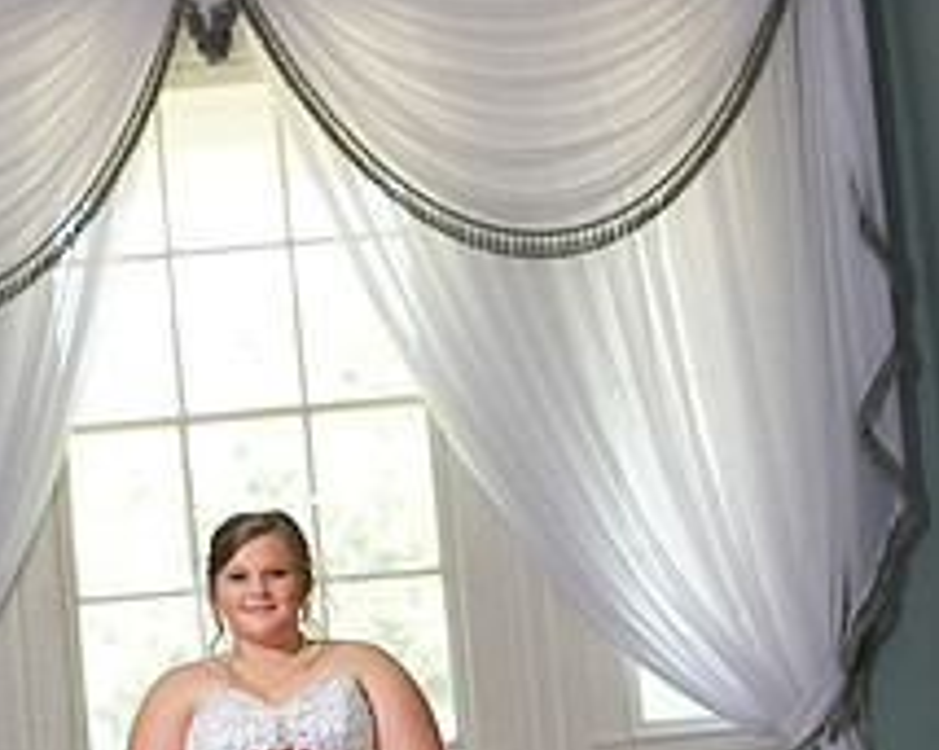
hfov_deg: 13.9
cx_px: 287
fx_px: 3833
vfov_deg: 11.1
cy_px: 579
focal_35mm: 138
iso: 400
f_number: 3.2
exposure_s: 1/80
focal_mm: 70
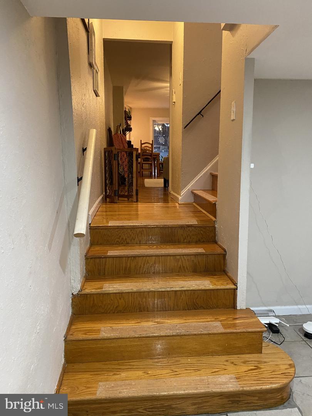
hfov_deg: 53.1
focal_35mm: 26
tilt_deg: -5.2
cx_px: 156
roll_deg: -1.7
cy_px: 208
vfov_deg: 67.3
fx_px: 312
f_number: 1.8
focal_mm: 4.25
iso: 400
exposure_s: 1/60
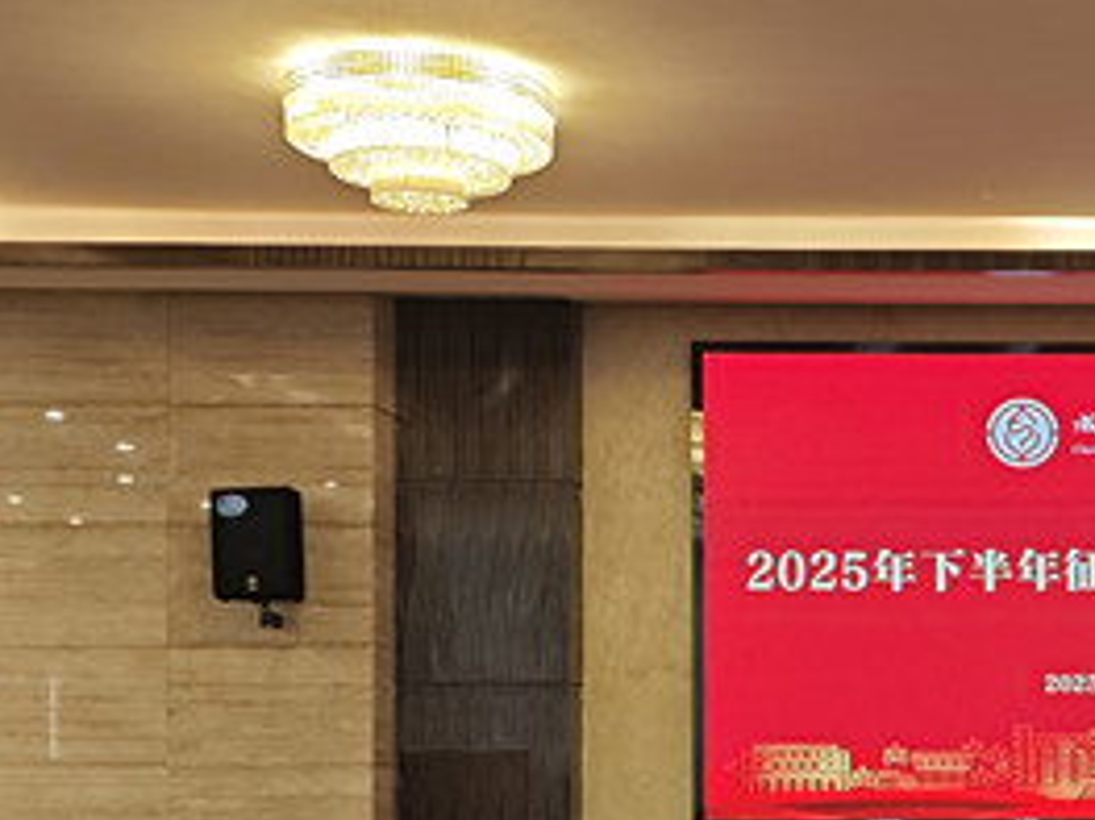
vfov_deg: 19.8
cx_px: 1128
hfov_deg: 25.2
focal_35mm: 73
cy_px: 716
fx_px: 2308
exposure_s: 1/50
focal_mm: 5.84
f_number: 1.6
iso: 64
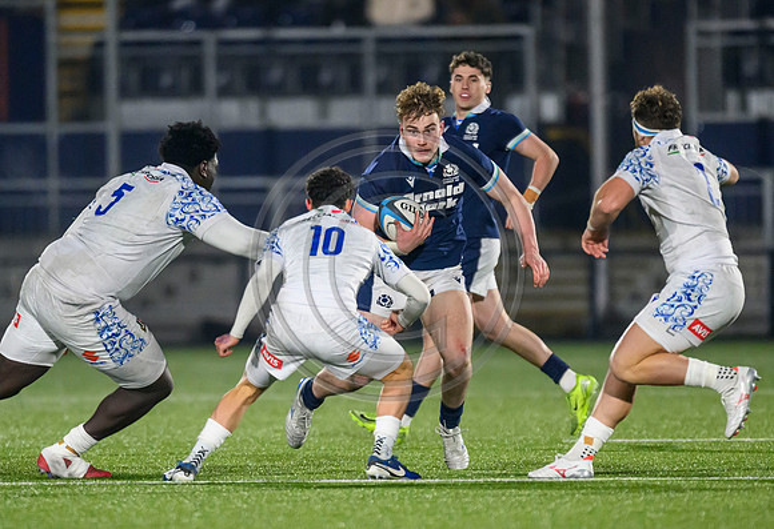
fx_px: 16024
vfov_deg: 1.9
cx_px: 336
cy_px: 339
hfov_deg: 2.8
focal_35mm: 739
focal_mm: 560
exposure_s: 1/1250
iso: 8000
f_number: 4
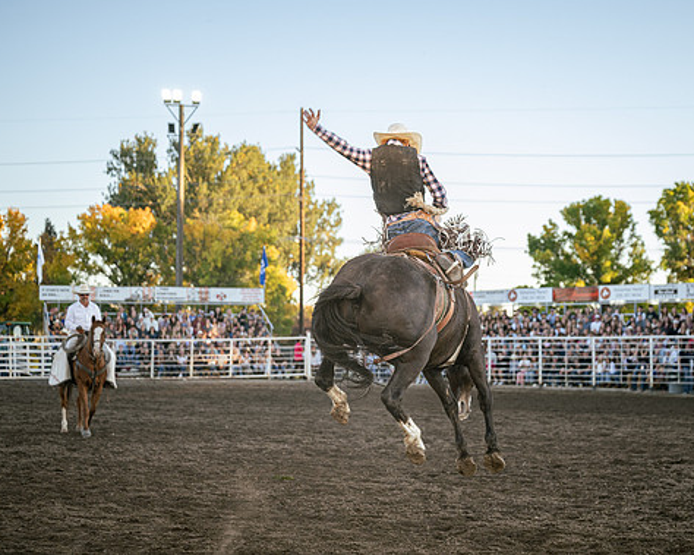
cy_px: 302
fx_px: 1417
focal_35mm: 69
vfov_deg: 22.2
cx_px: 409
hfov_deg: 27.5
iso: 400
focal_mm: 51
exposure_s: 1/500
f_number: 2.8
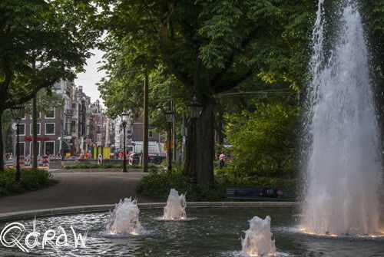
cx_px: 192
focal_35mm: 68
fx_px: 721
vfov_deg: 20.2
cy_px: 128
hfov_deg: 29.8
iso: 100
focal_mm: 45
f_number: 6.3
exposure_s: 1/80
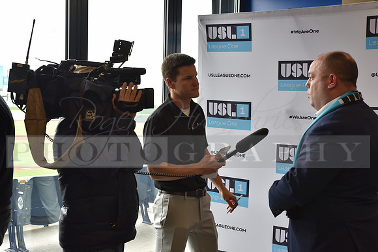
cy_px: 126
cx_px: 189
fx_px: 441
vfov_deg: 31.9
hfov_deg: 46.4
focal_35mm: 42
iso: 400
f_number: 5
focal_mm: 42
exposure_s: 1/100
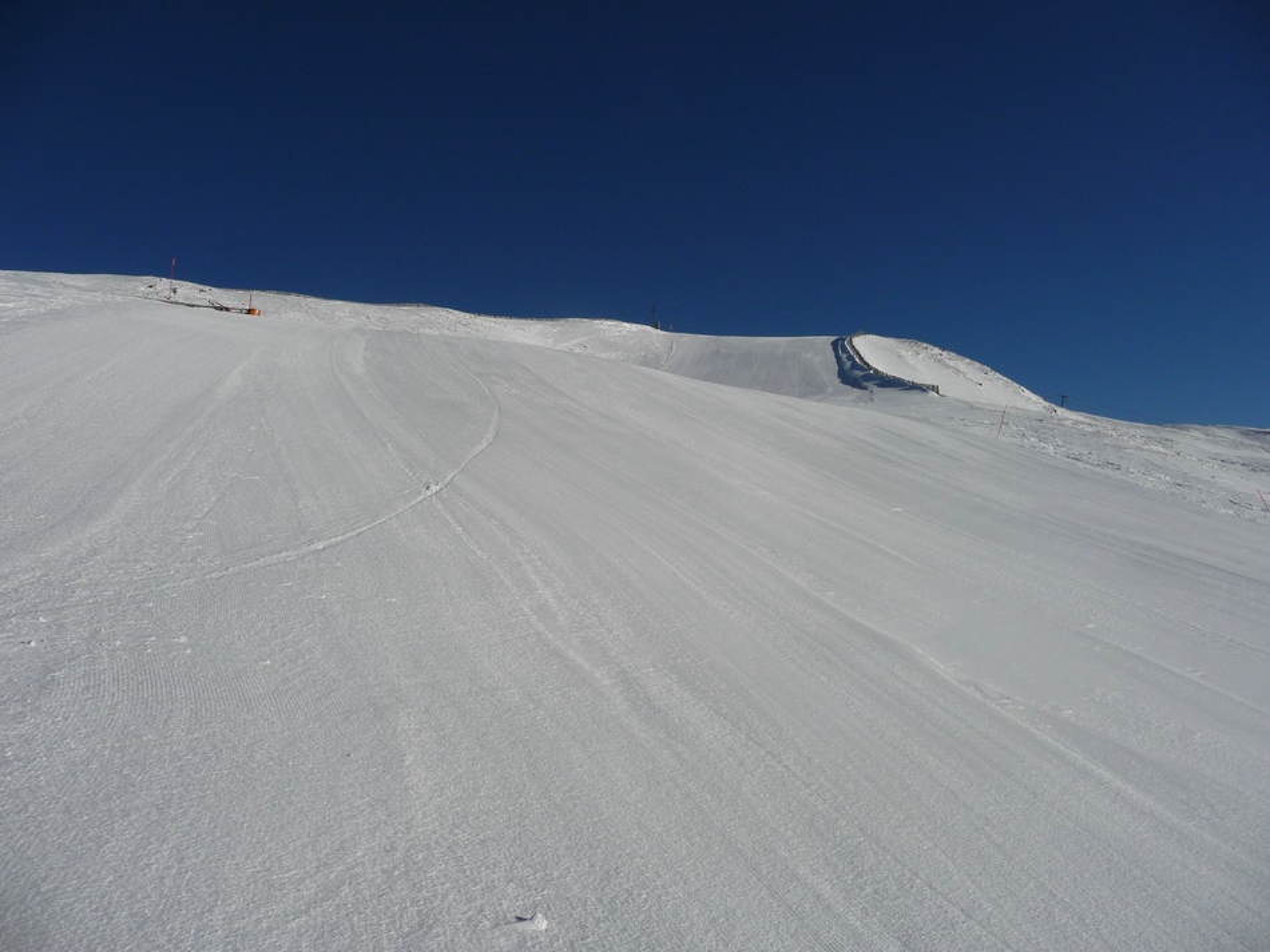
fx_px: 1027
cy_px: 476
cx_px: 635
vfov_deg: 49.7
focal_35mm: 28
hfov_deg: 63.5
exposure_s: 1/800
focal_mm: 4.7
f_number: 8
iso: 100
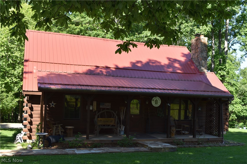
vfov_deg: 31.9
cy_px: 82
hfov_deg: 46.4
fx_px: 288
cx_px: 124
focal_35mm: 42
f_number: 6.3
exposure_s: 1/160
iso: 100
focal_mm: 28
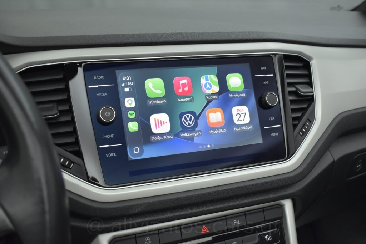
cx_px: 183
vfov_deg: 35.5
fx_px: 381
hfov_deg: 51.3
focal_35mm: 38
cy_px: 122
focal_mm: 25
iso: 1600
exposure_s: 1/160
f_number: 4
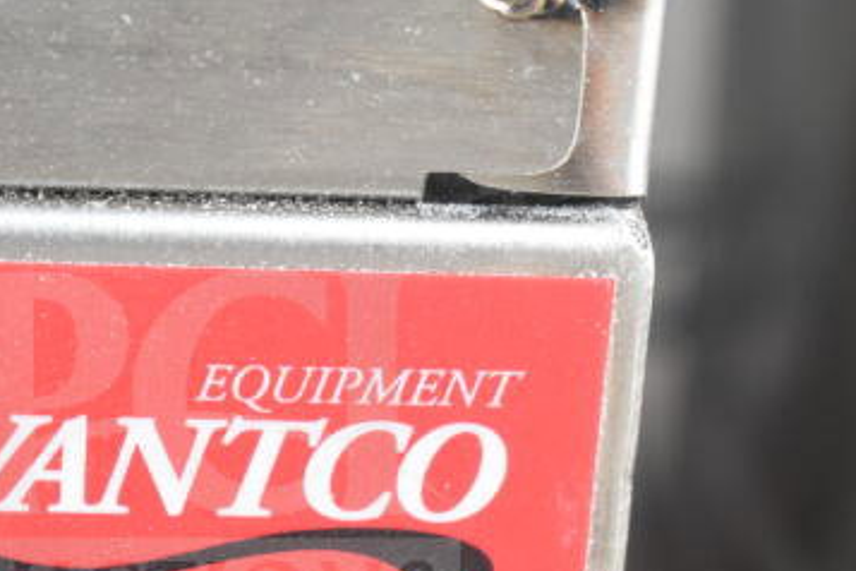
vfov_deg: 9.7
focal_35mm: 141
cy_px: 462
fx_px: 3349
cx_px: 189
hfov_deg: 14.5
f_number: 6.3
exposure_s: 1/160
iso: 1600
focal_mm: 55
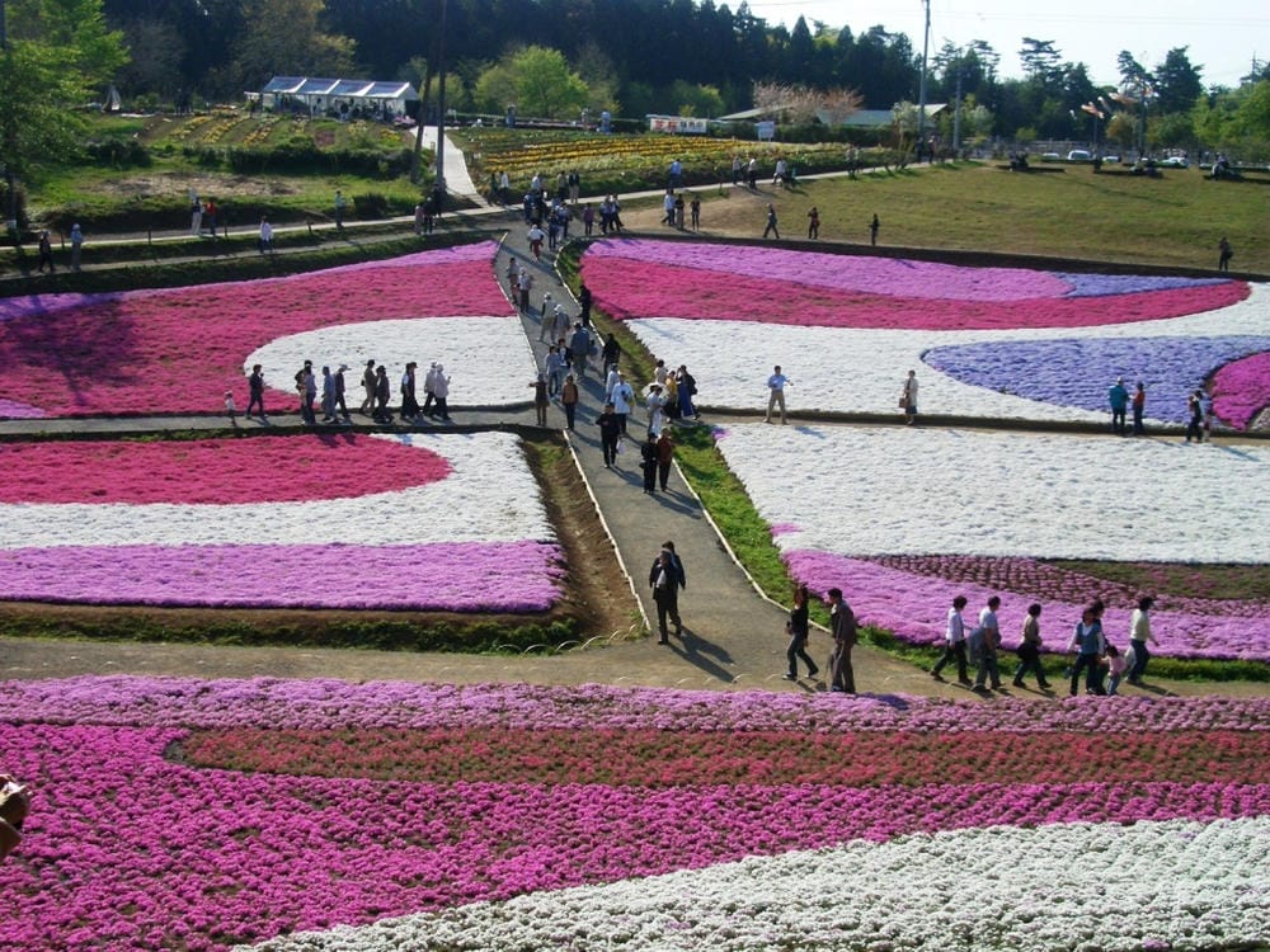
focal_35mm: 49
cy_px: 476
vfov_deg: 29.7
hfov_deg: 38.9
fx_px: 1798
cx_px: 635
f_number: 5
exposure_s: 1/500
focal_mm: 8.2
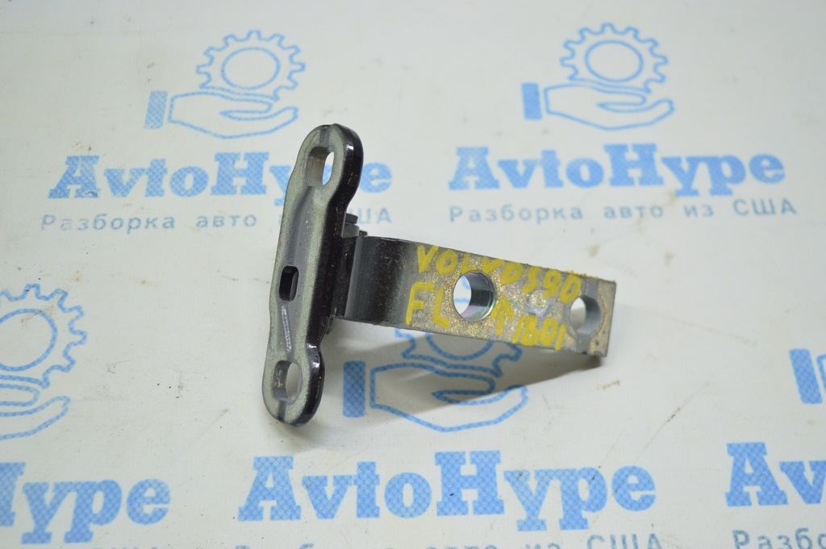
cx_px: 413
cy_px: 274
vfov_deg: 31.8
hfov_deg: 46.4
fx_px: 963
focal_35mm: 42
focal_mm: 28
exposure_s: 1/40
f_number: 4.2
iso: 400
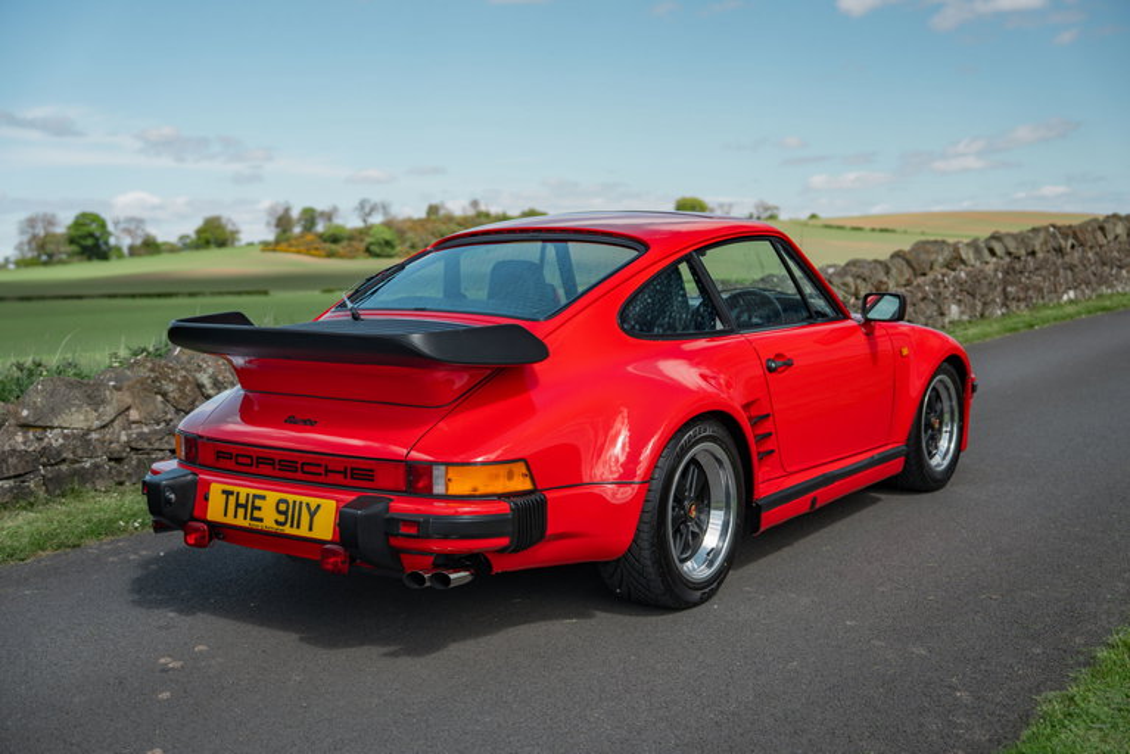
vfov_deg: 31.9
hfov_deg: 46.4
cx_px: 565
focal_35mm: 42
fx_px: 1319
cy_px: 377
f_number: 2.8
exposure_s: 1/1250
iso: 100
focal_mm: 42
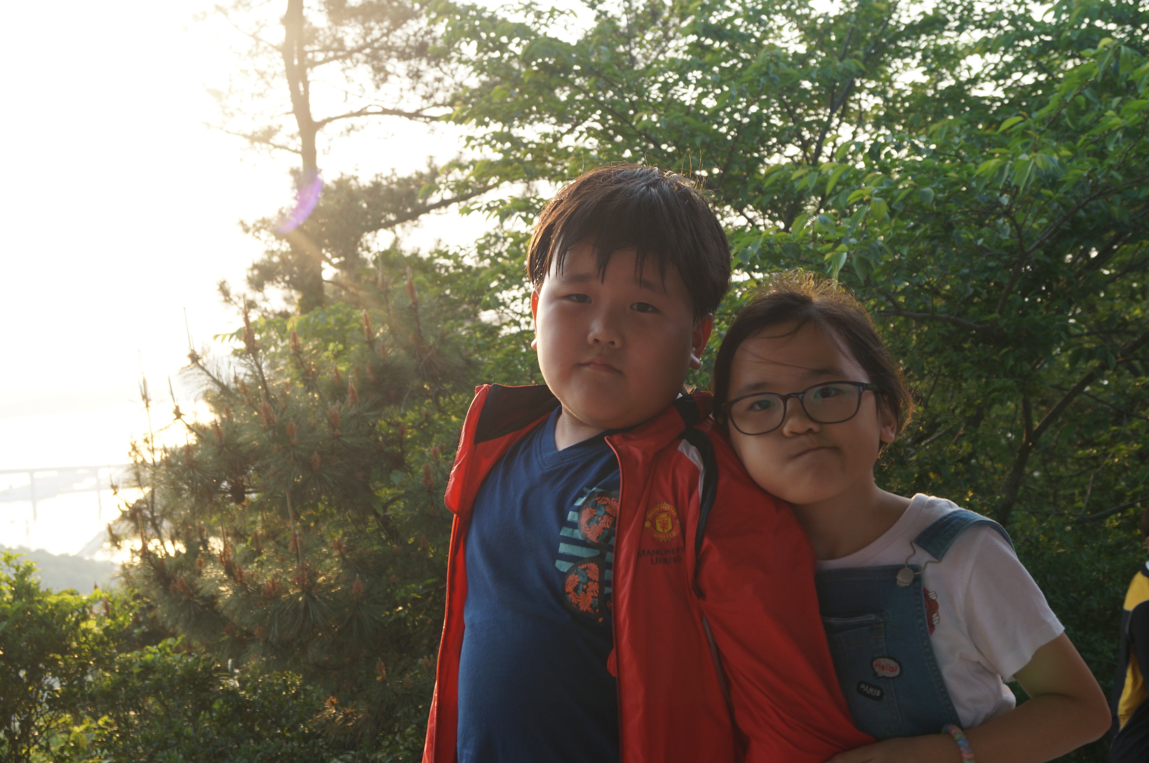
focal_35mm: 42
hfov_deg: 46.4
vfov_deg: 31.8
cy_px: 382
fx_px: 1339
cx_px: 574
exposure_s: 1/100
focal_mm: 28
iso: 100
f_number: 5.6
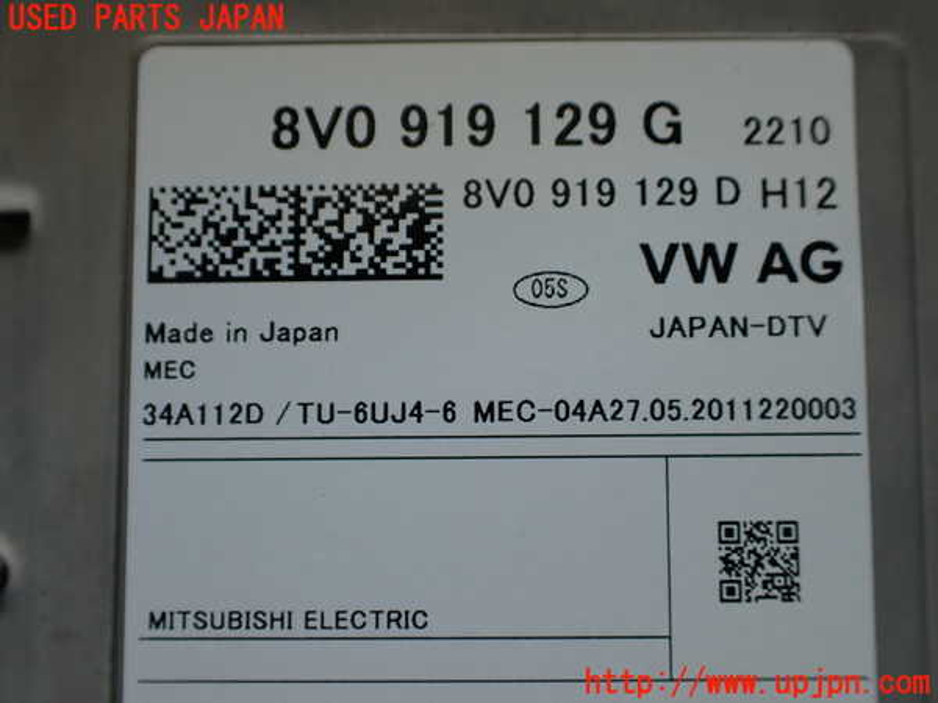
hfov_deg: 60.0
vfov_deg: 46.8
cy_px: 352
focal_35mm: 30
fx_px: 813
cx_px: 469
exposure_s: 1/125
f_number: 2.3
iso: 125
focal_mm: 5.4
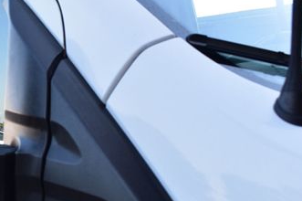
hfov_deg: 31.5
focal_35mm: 61
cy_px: 177
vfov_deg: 21.8
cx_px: 36
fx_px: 511
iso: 400
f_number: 9
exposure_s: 1/100
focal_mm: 21
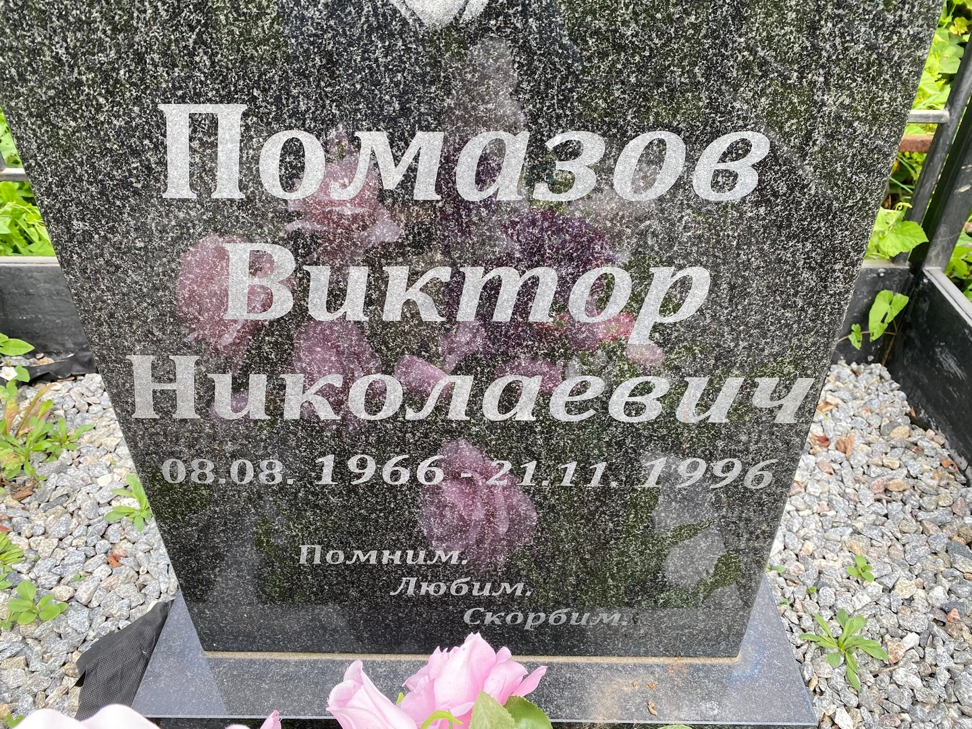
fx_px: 730
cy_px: 364
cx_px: 486
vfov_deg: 53.1
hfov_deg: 67.3
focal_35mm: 26
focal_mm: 4.25
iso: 32
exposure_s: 1/370
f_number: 1.8
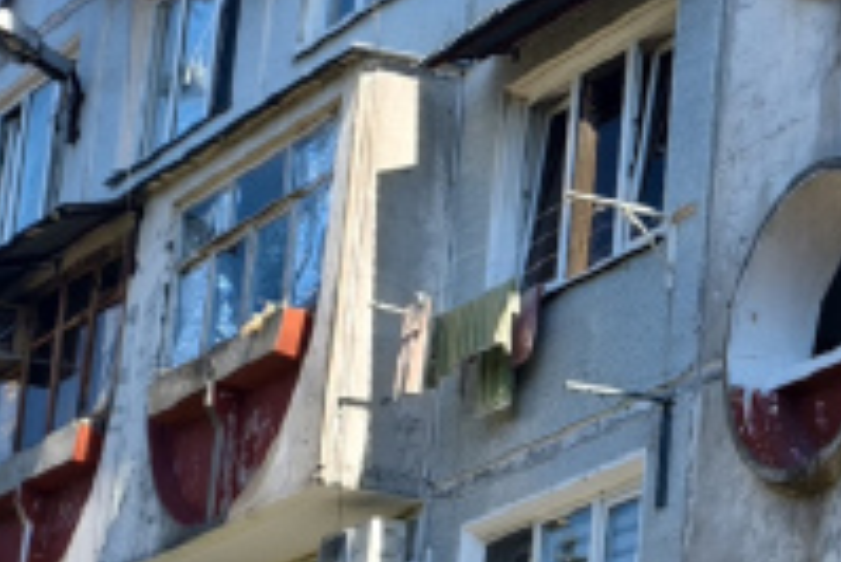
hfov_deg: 12.6
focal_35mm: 156
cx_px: 1209
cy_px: 125
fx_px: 3647
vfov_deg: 8.8
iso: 72
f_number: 1.57
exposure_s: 1/2294
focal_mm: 6.54
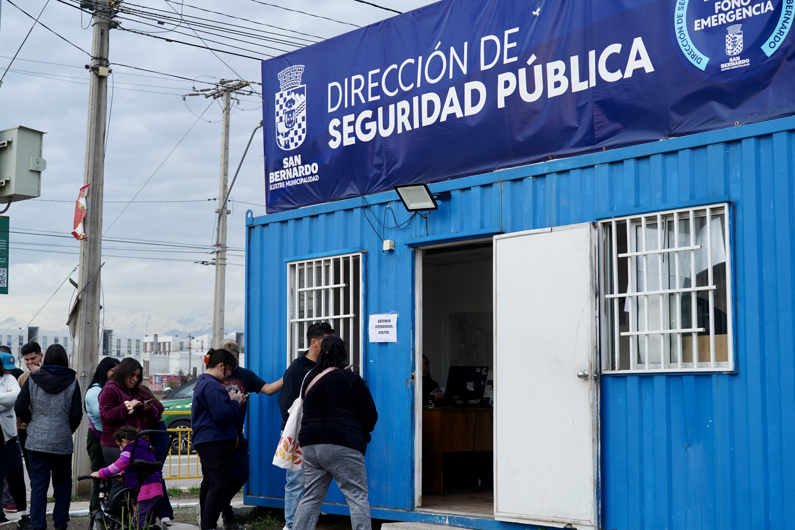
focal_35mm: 50
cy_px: 265
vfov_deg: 27.0
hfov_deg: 39.6
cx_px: 398
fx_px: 1104
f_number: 4
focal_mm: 50
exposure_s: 1/160
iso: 100
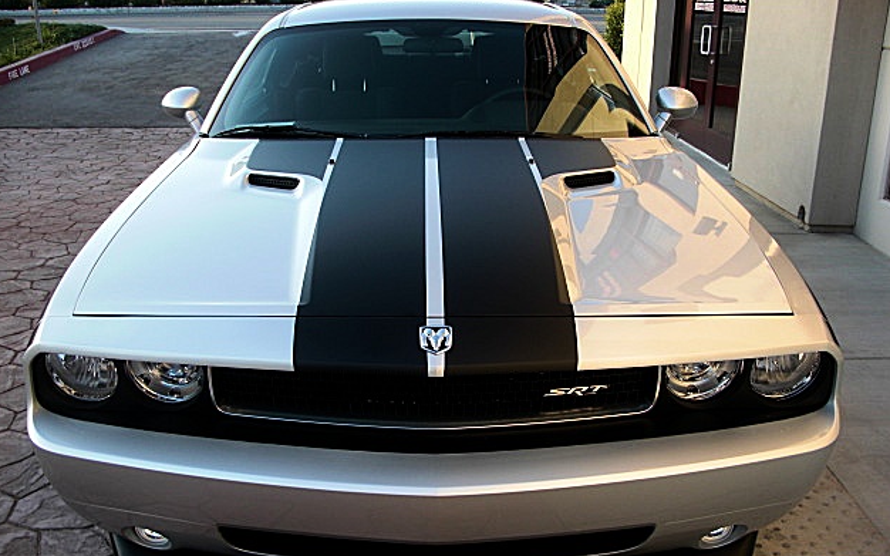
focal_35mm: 39
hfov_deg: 50.4
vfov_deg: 32.7
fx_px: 946
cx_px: 439
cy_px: 313
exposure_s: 1/100
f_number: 2.8
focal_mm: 6.3
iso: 50
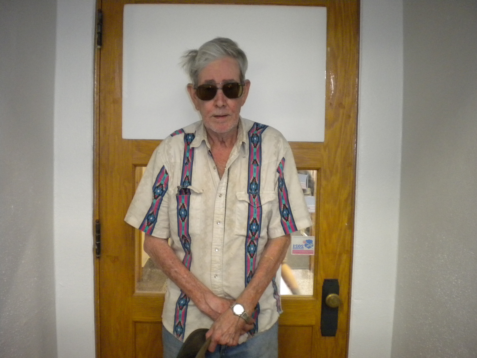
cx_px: 238
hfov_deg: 52.6
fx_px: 482
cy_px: 179
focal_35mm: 35
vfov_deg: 40.7
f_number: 3.1
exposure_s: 1/30
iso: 400
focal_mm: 6.3
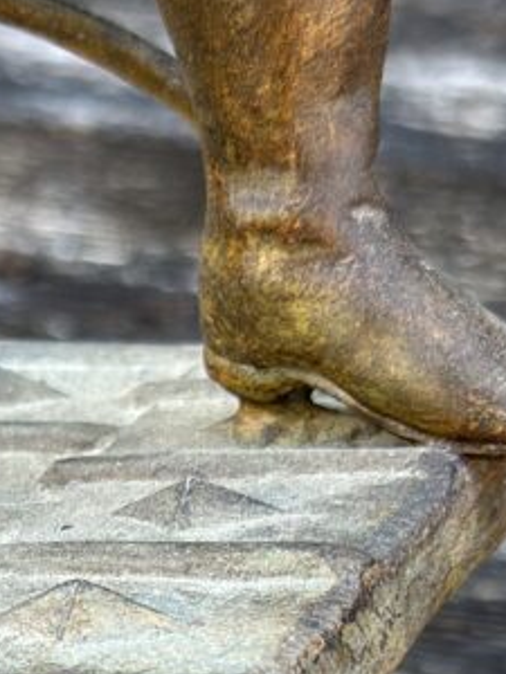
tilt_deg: -35.0
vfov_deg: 11.5
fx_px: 3196
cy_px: 1020
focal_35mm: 164
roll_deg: -1.3
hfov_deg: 8.9
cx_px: -205
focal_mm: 6.86
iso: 80
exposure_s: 1/225
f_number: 1.78
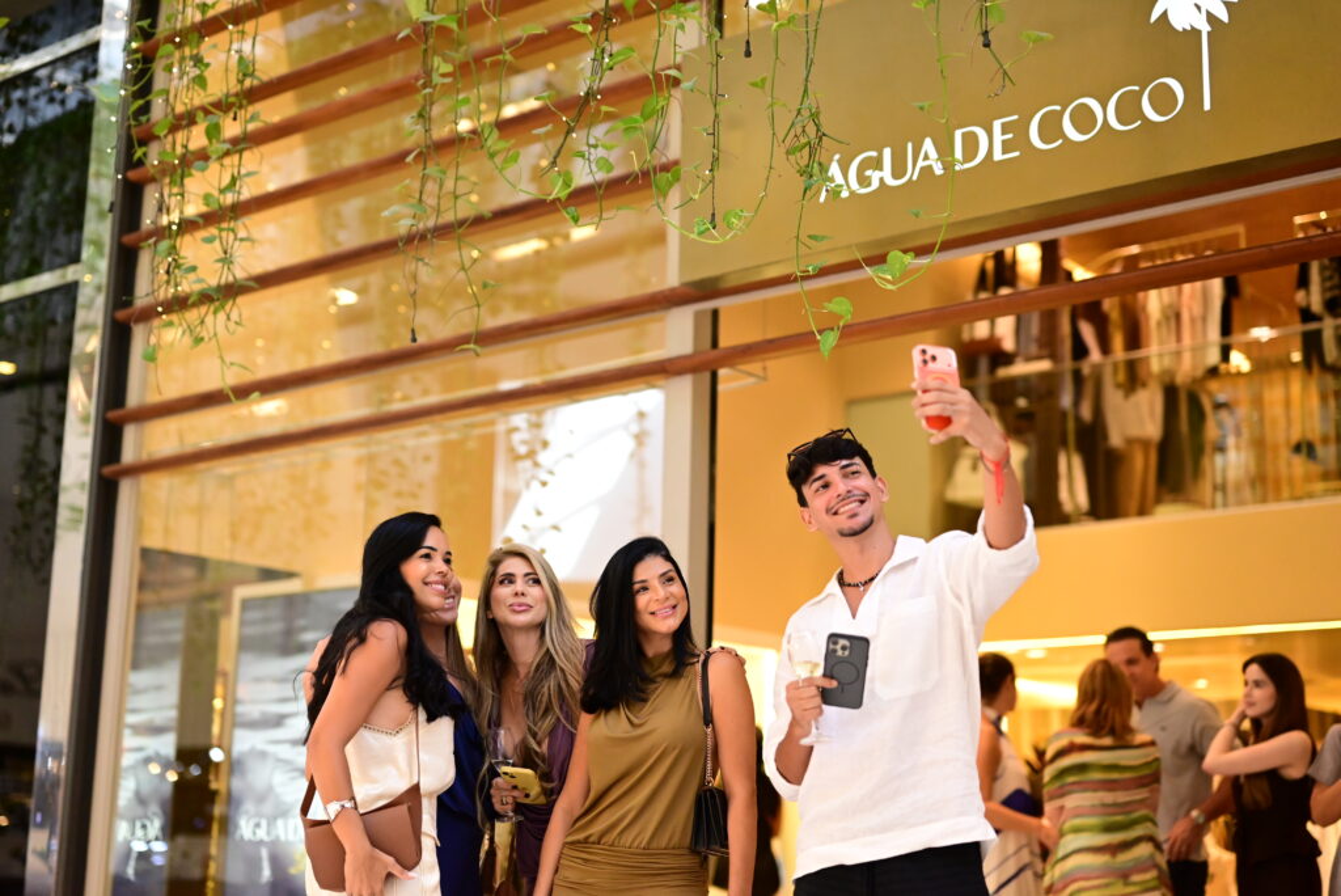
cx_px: 670
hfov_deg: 39.6
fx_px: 1863
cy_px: 448
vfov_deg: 27.0
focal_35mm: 50
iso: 3200
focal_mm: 50
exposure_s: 1/1250
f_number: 1.6
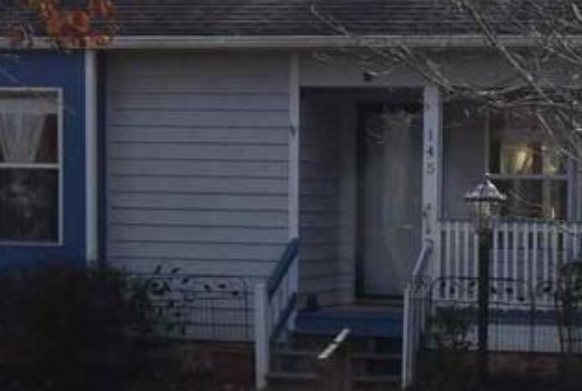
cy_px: 330
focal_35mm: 98
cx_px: 586
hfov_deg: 20.1
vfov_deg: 13.9
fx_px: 1587
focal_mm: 10
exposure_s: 1/250
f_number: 8
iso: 200
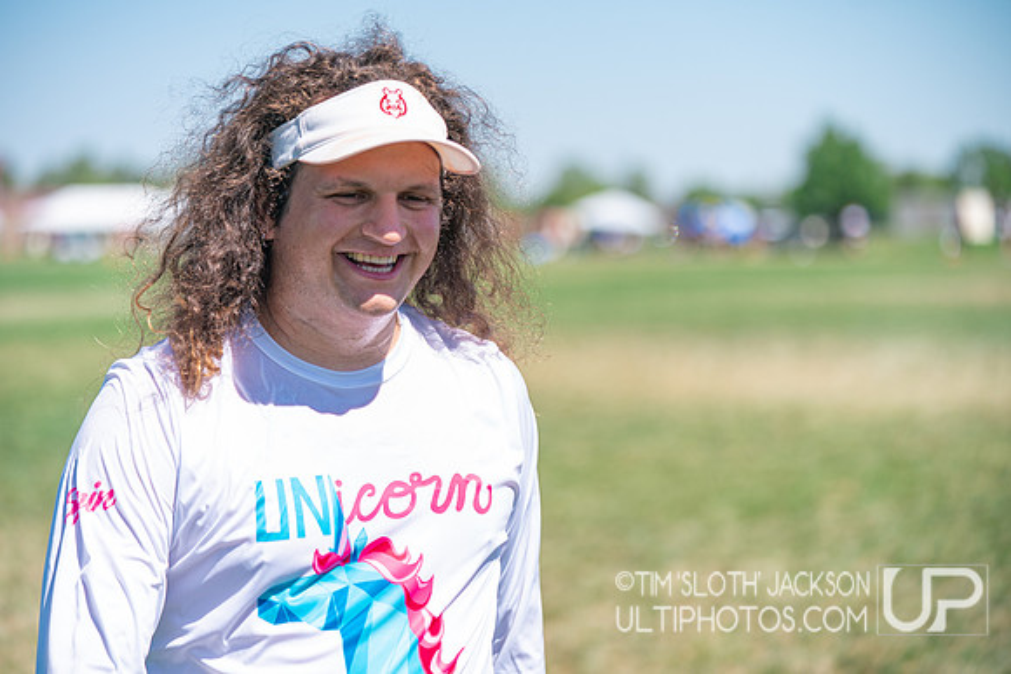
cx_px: 506
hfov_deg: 20.4
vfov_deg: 13.7
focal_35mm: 100
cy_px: 337
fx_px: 2809
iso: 250
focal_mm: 100
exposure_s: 1/3200
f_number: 2.8
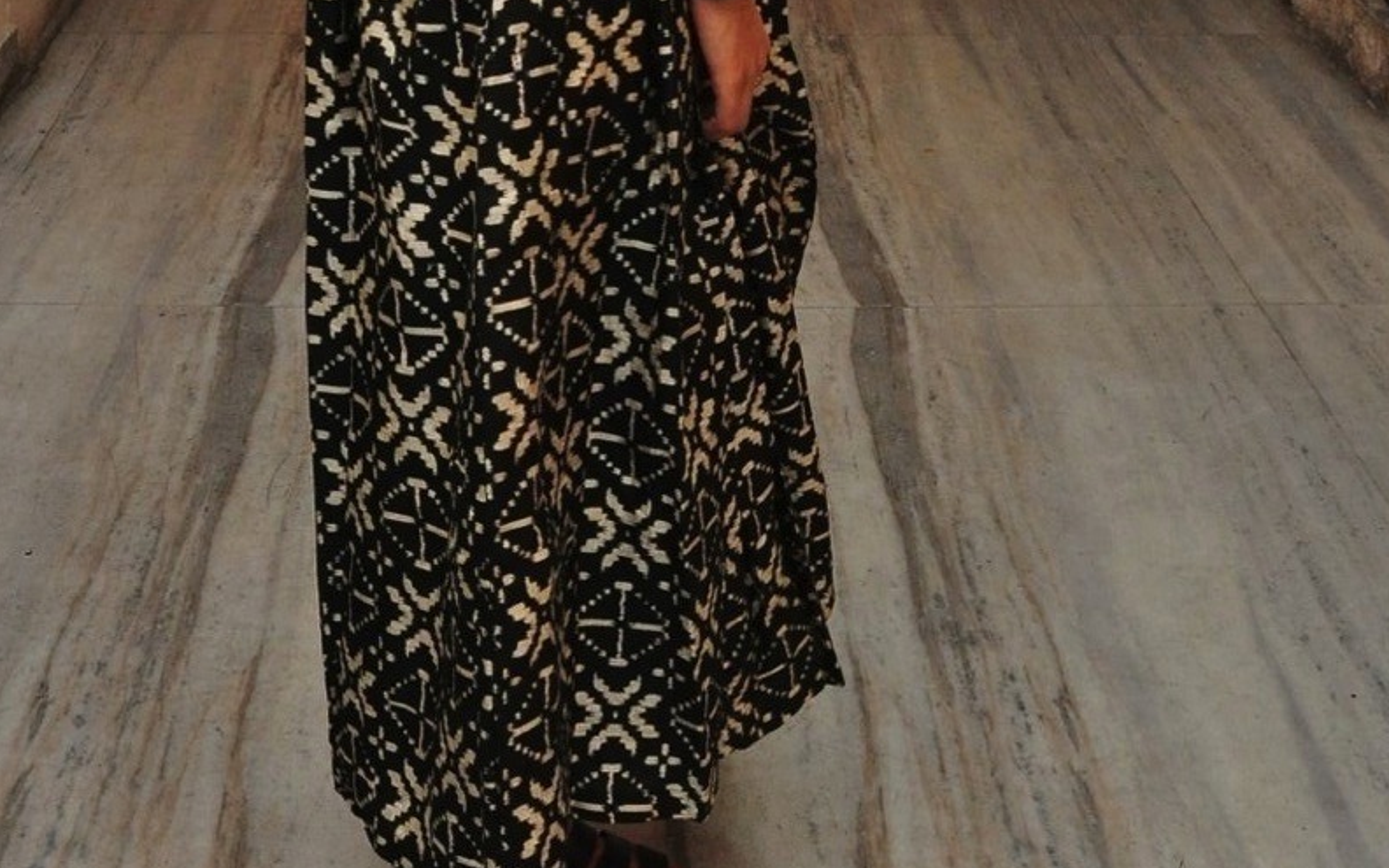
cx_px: 614
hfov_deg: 33.5
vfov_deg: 20.2
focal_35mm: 61
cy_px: -129
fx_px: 2308
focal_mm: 21
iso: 1600
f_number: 9
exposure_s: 1/125
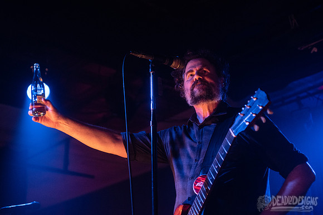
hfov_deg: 28.7
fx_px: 632
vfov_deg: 19.3
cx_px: 152
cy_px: 93
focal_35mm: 70
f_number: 3.2
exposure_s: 1/60
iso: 3200
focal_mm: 62
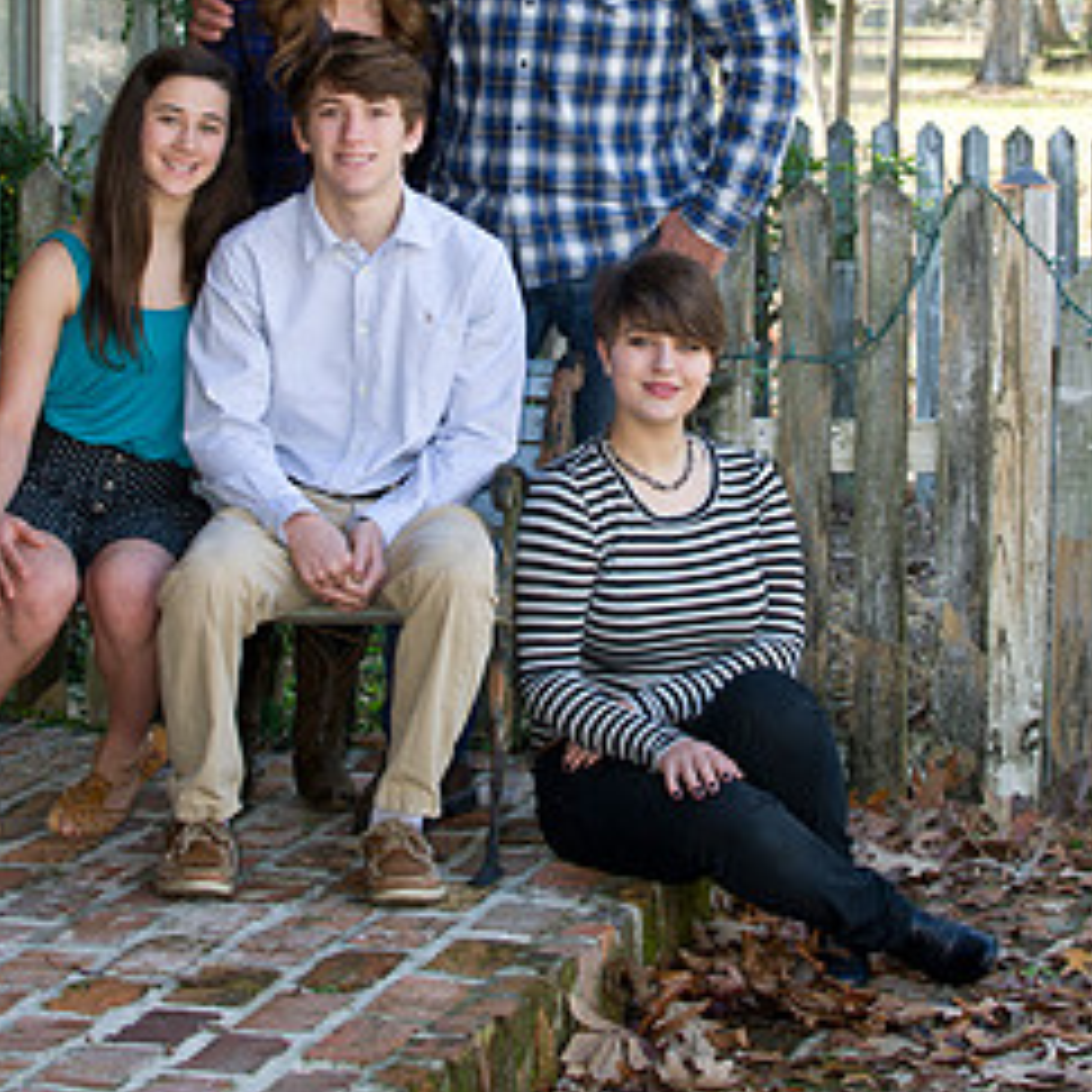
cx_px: 550
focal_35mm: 118
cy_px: 247
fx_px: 4211
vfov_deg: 14.7
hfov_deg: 14.8
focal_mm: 75
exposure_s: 1/100
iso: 400
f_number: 5.6
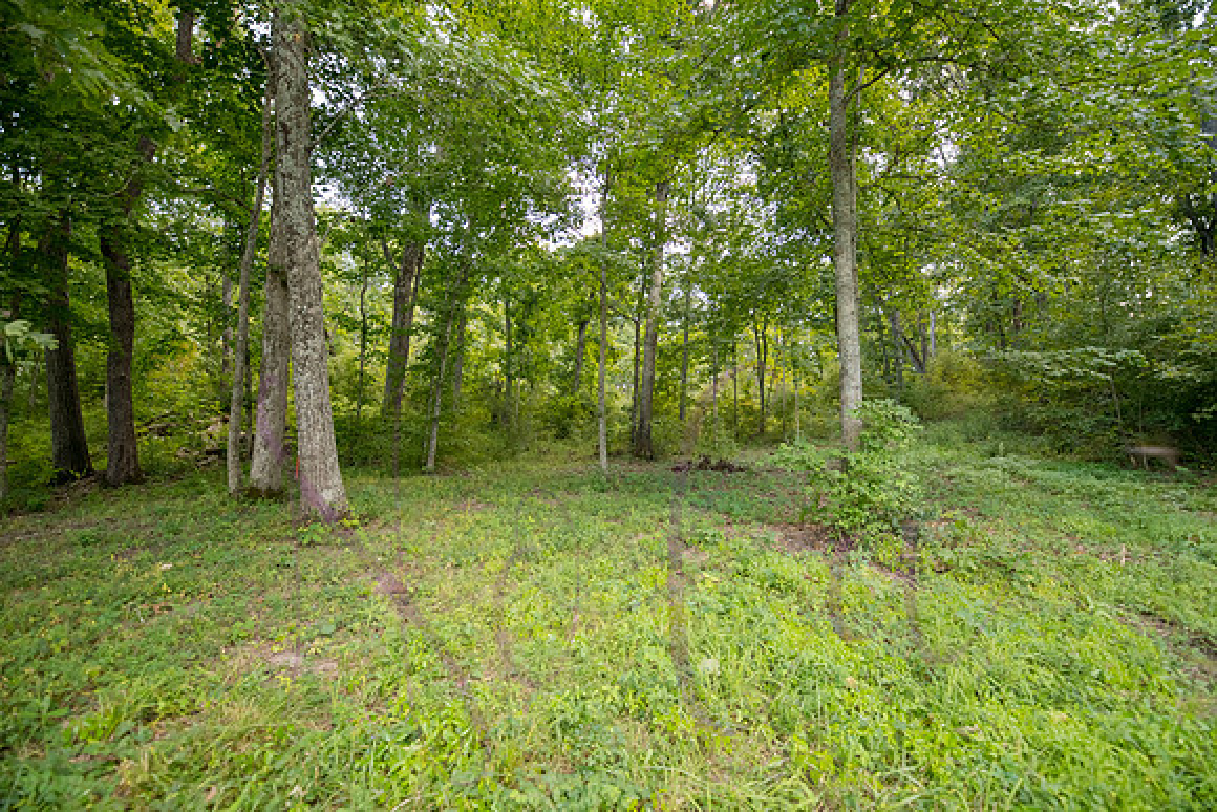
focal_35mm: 15
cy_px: 412
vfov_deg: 78.5
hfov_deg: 101.5
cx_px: 621
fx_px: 497
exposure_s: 1/250
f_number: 2.8
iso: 320
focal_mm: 14
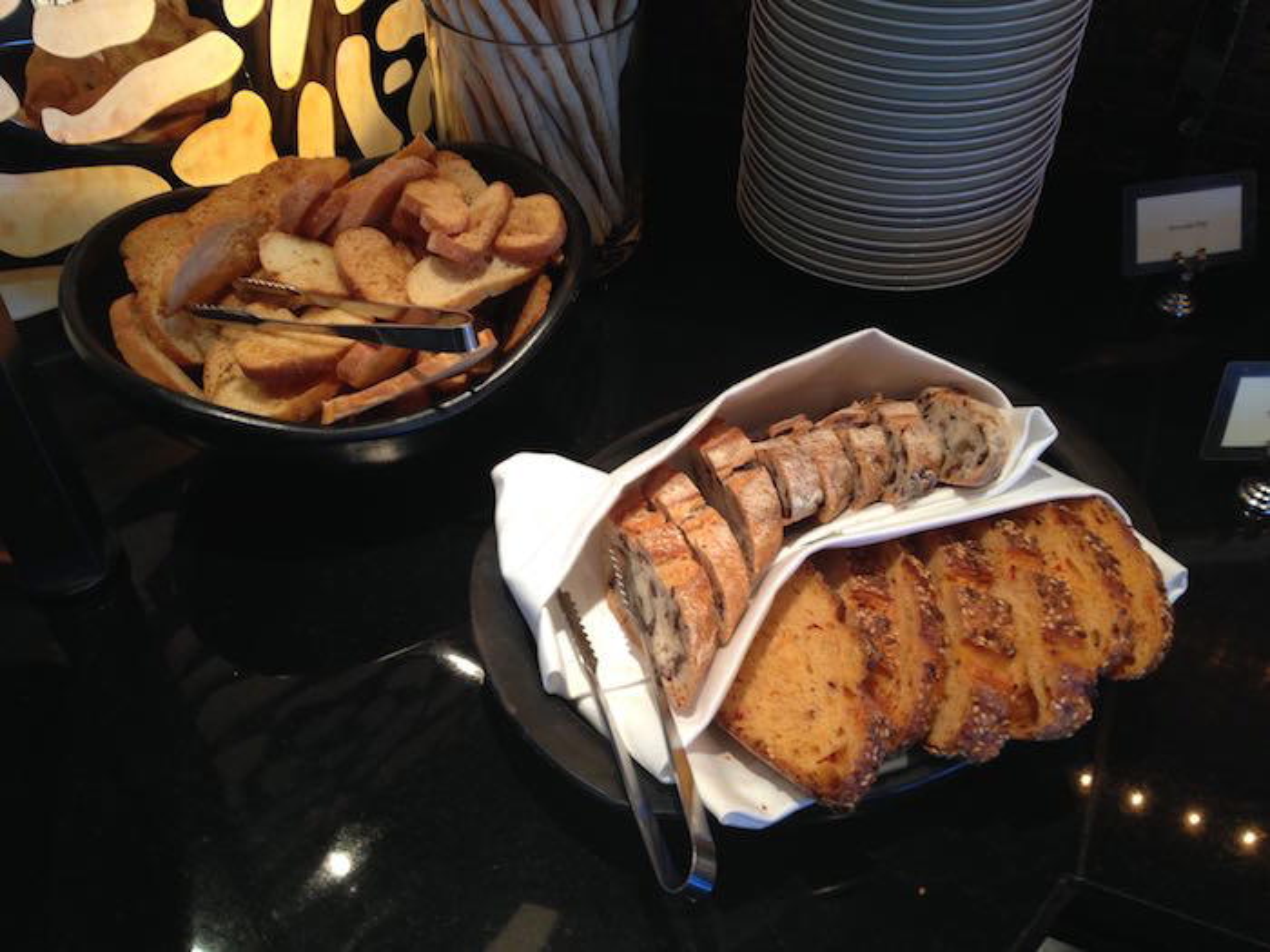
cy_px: 476
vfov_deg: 42.9
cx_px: 635
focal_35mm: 33
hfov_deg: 55.4
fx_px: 1211
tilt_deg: -45.1
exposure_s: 1/20
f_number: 2.4
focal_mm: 4.12
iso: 80
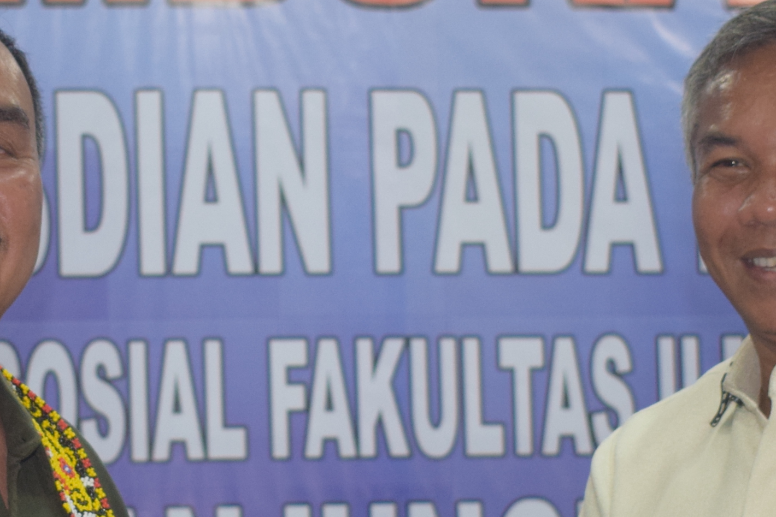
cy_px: 515
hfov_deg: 15.4
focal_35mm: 133
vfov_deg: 10.2
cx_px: 334
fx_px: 2867
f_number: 4.2
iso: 900
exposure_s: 1/60
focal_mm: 28
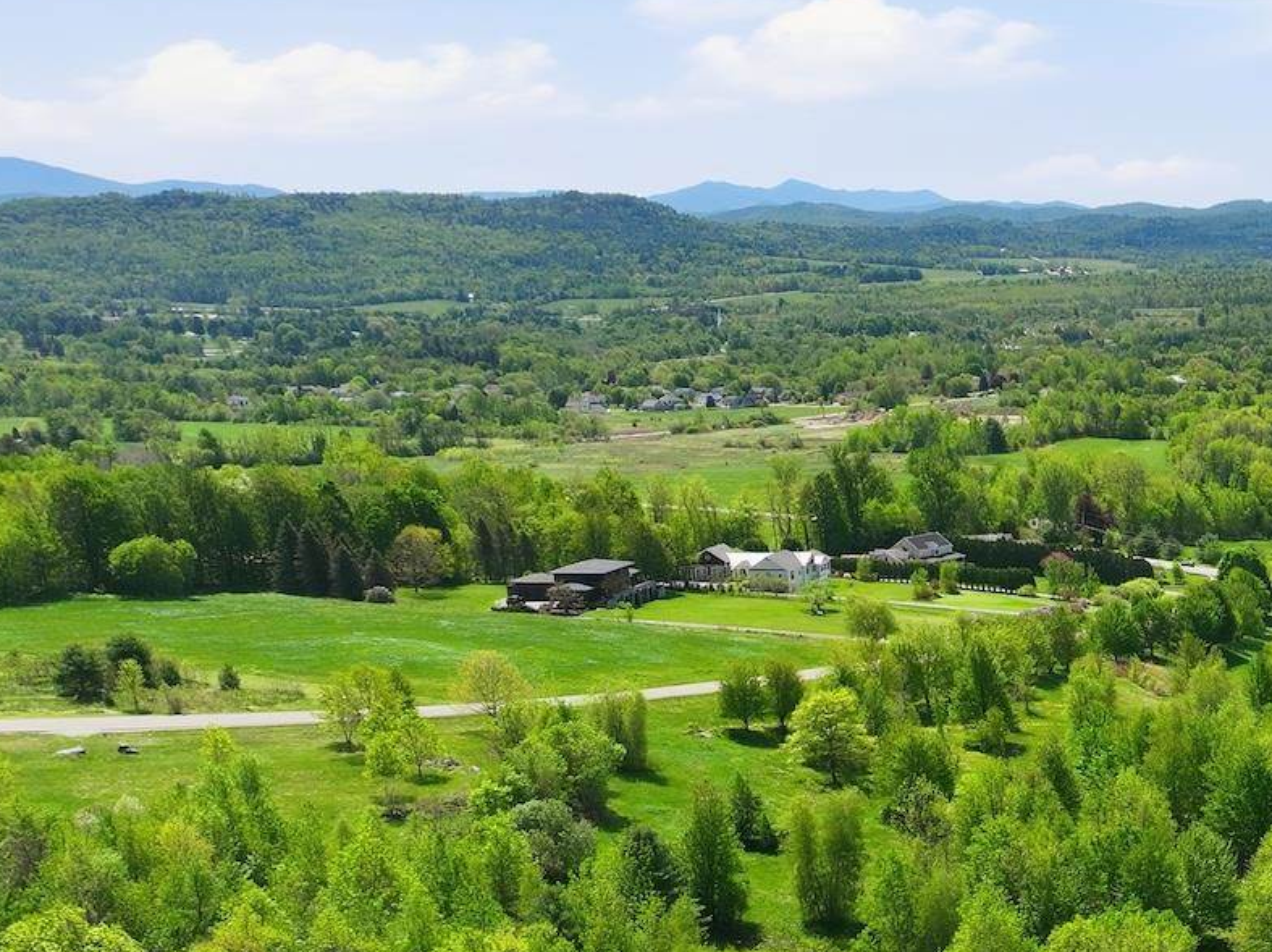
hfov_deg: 27.6
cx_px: 1553
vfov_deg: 23.2
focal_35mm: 61
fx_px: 2240
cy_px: 904
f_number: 2.8
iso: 100
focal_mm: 12.3
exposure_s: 1/2000
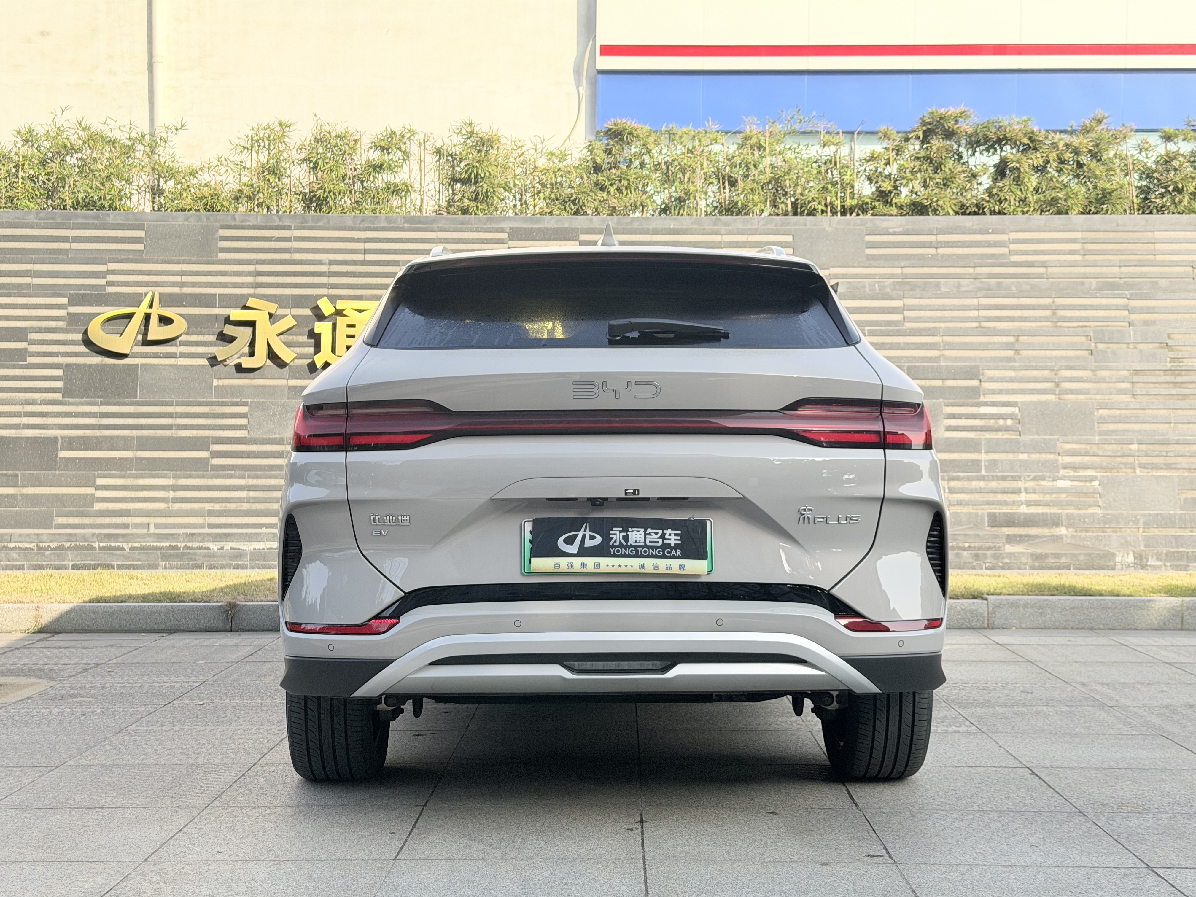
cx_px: 598
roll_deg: +0.2
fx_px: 1658
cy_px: 448
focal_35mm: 48
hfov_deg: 39.7
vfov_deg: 30.3
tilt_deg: -0.2
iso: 100
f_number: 1.78
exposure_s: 1/1980
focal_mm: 6.76
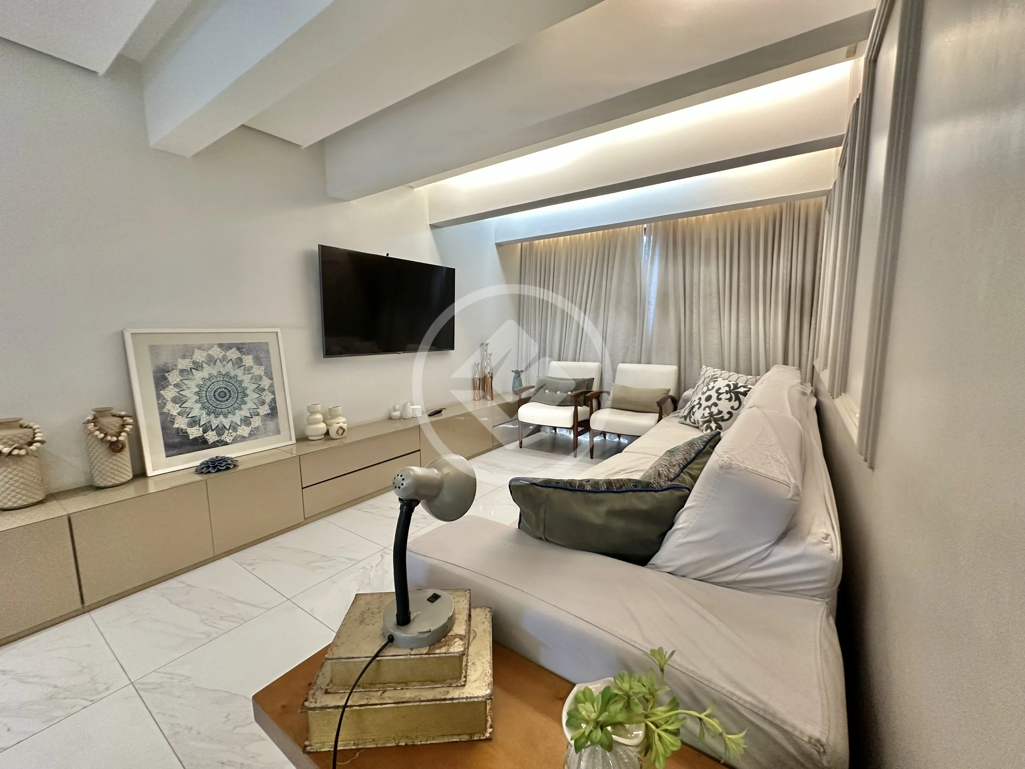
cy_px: 384
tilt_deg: -6.2
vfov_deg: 85.7
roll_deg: +0.6
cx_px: 512
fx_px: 415
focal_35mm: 14
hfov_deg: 102.1
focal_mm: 2.22
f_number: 2.2
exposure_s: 1/60
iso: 250
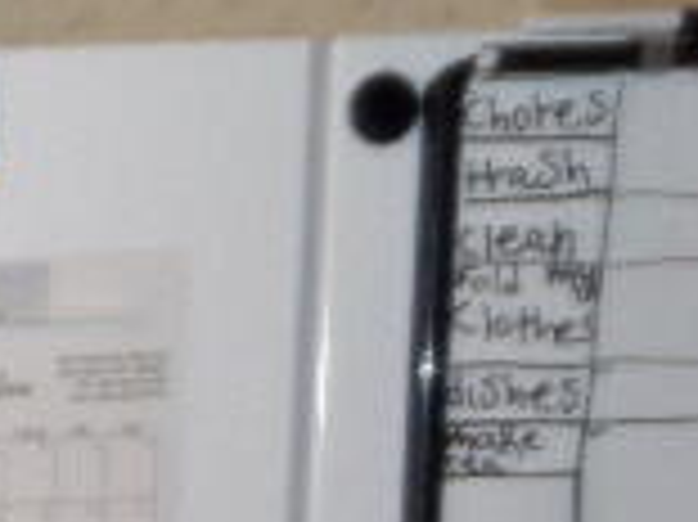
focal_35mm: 159
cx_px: -1175
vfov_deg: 8.5
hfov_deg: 10.2
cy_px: 1278
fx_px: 3204
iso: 100
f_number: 3.2
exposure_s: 1/30
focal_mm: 4
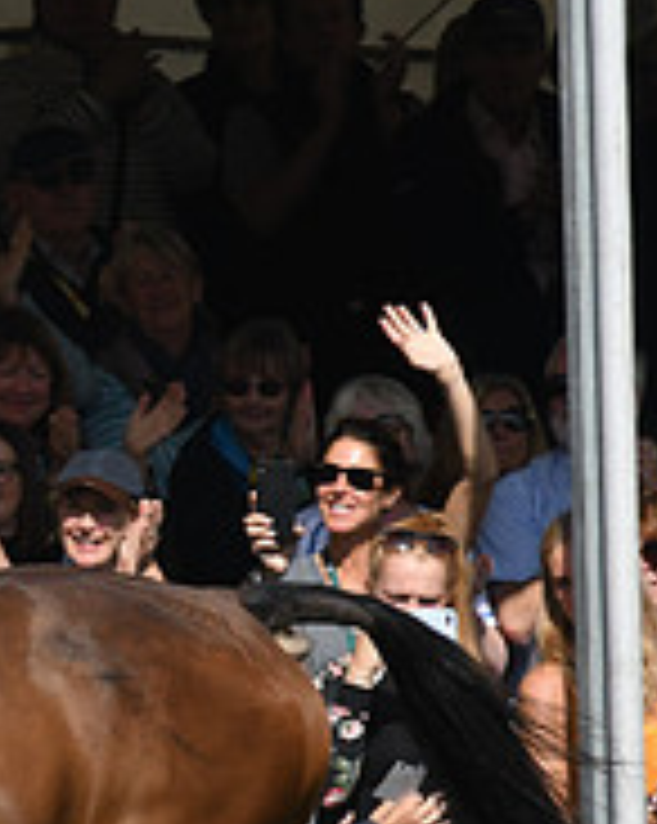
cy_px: 777
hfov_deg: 1.2
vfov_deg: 1.4
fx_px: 32600
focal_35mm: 1339
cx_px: -536
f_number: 11
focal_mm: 300
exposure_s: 1/1000
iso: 640
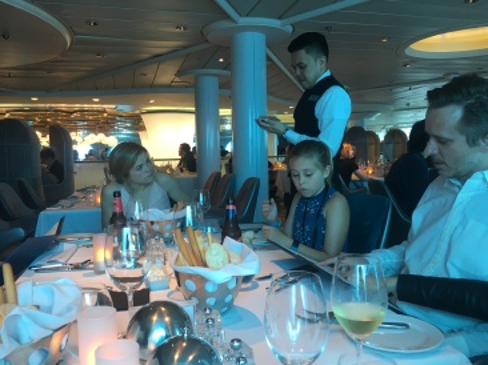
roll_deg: +2.0
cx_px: 244
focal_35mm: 29
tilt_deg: -2.7
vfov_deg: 48.2
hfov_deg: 61.7
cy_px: 182
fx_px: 409
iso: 64
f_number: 2.2
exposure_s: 1/30
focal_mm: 4.15
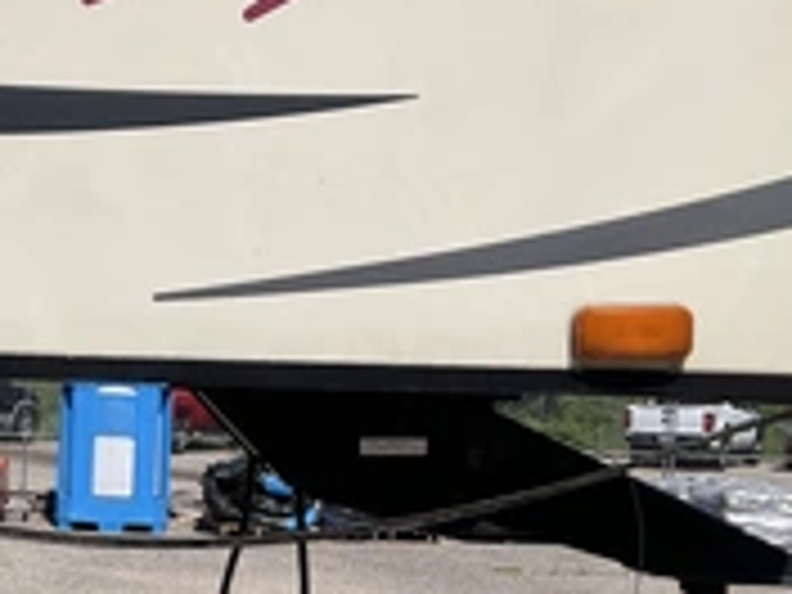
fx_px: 1510
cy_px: 468
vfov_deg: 22.0
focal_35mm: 66
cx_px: -18
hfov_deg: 27.5
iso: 25
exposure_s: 1/4065
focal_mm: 3
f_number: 1.8
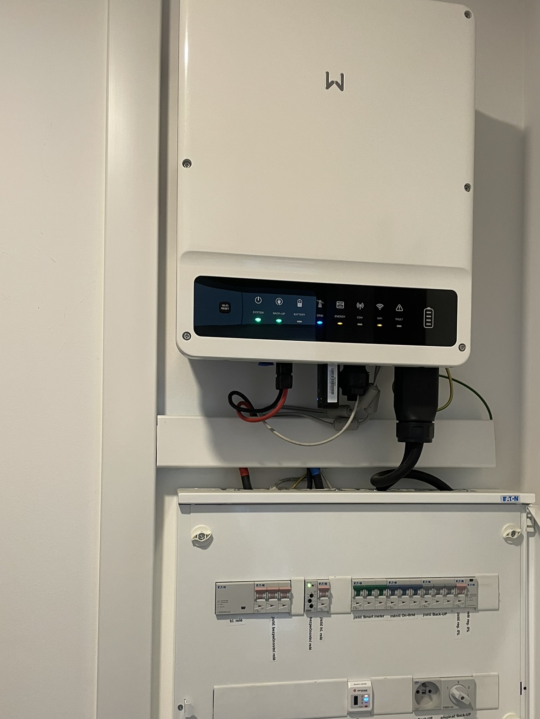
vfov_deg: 53.5
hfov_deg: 41.8
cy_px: 436
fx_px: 707
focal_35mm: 34
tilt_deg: +1.2
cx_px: 296
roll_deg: +0.0
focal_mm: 4.2
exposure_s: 1/50
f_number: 1.6
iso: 80
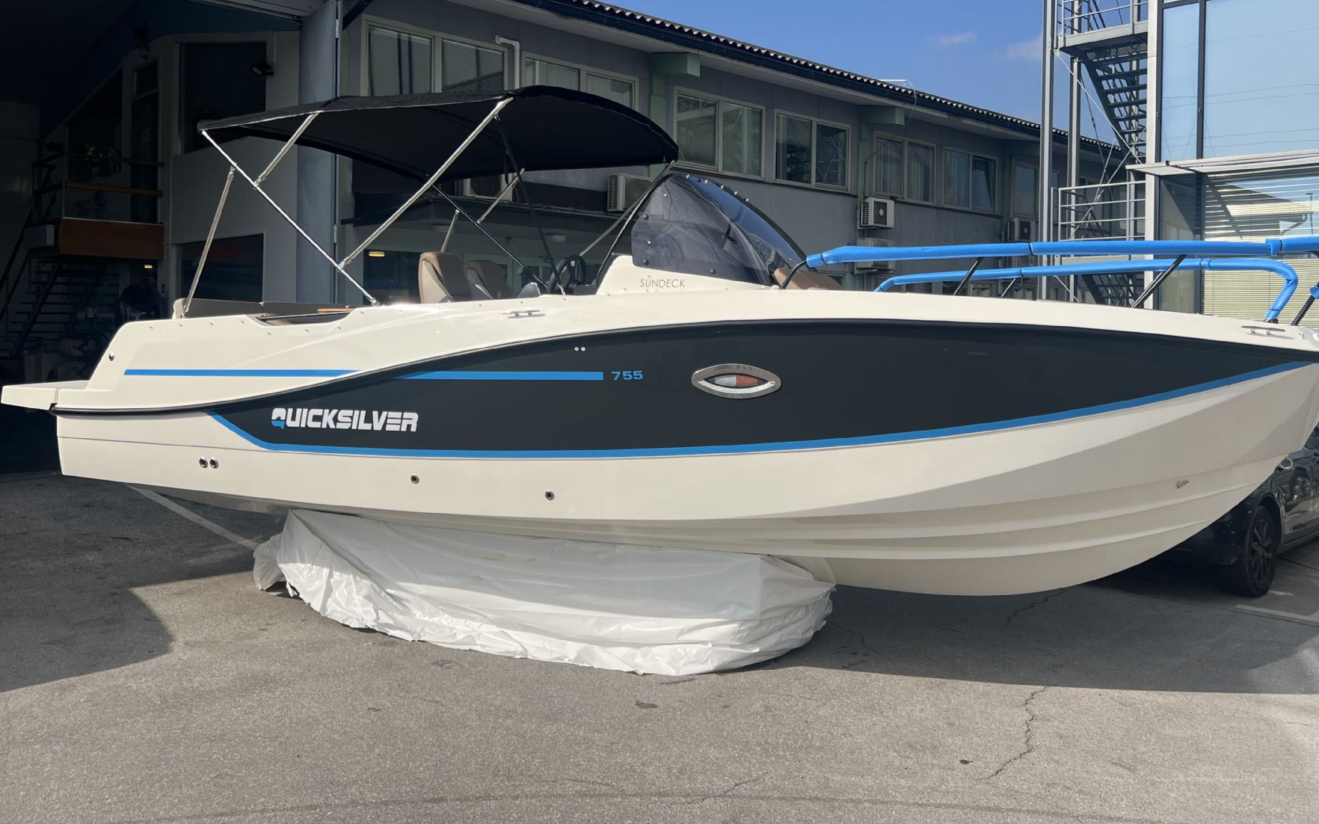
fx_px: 1078
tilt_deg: +0.0
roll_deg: -0.5
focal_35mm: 30
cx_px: 685
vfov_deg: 41.6
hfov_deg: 62.9
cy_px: 326
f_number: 1.5
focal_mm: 5.7
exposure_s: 1/8000
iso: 50
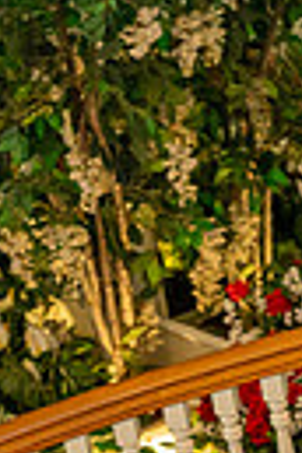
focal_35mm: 162
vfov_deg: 12.6
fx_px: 2038
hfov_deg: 7.7
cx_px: 783
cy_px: 434
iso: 1250
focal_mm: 36
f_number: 4
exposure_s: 1/200
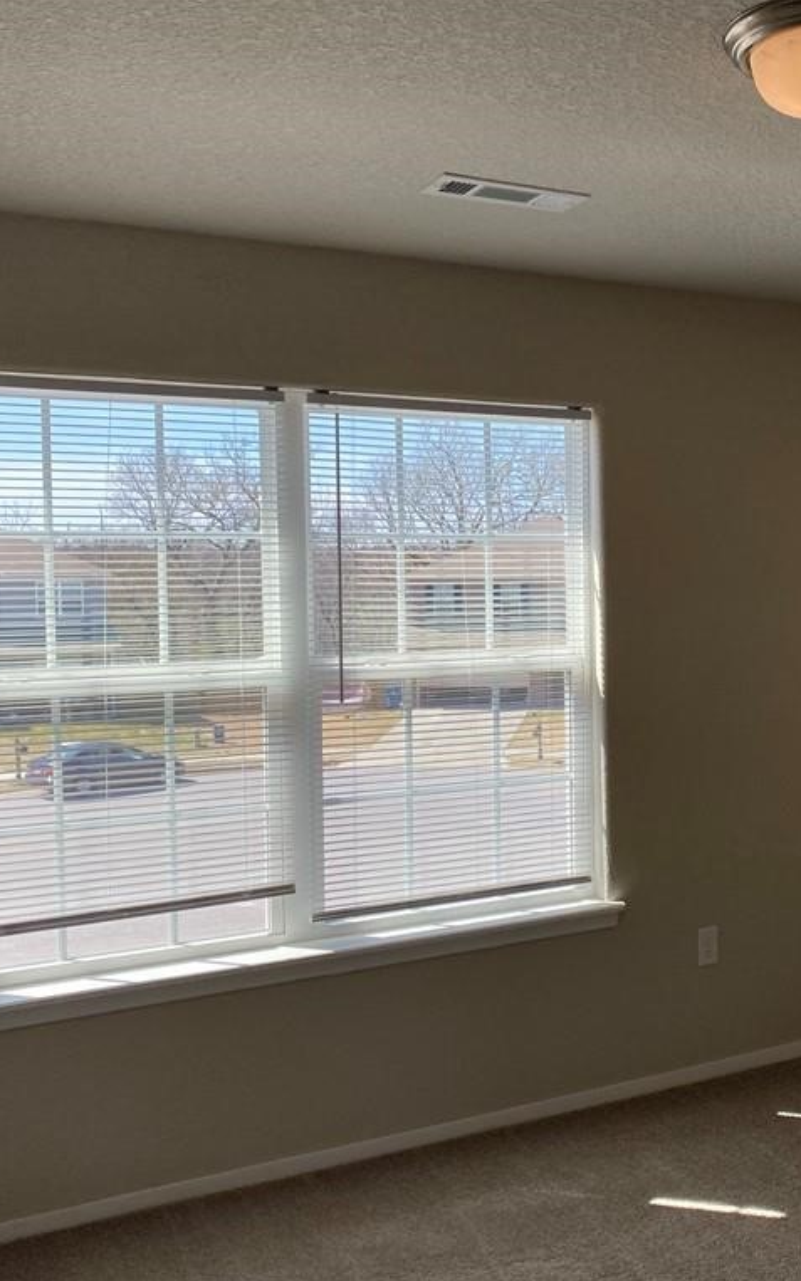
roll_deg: +0.6
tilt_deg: -2.7
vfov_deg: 52.7
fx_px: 1292
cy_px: 641
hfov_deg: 33.6
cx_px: 618
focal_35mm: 37
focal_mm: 4.25
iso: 32
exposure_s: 1/562
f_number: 1.8
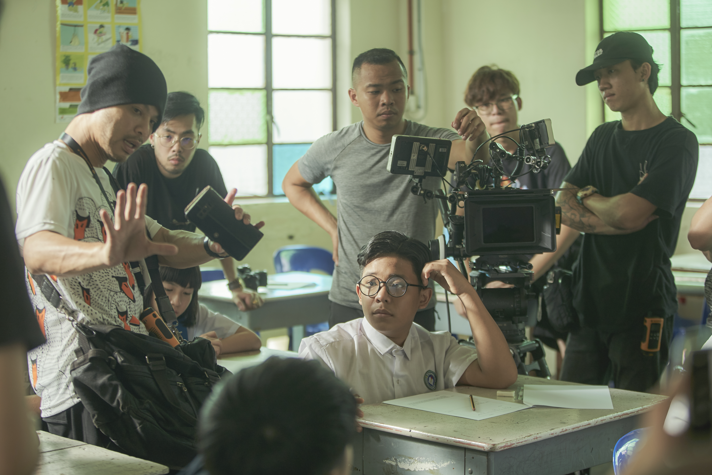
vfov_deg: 19.2
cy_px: 235
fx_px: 1404
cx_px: 356
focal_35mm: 71
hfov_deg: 28.5
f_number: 2.8
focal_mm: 70
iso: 200
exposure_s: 1/160
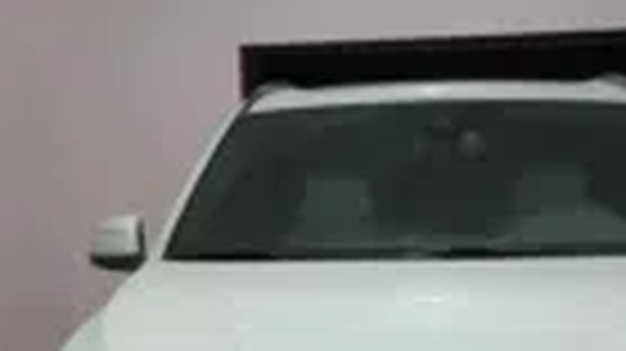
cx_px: 387
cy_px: 450
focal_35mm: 72
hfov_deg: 29.3
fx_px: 1194
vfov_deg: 15.9
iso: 181
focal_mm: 5.56
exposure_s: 1/100
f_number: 1.8
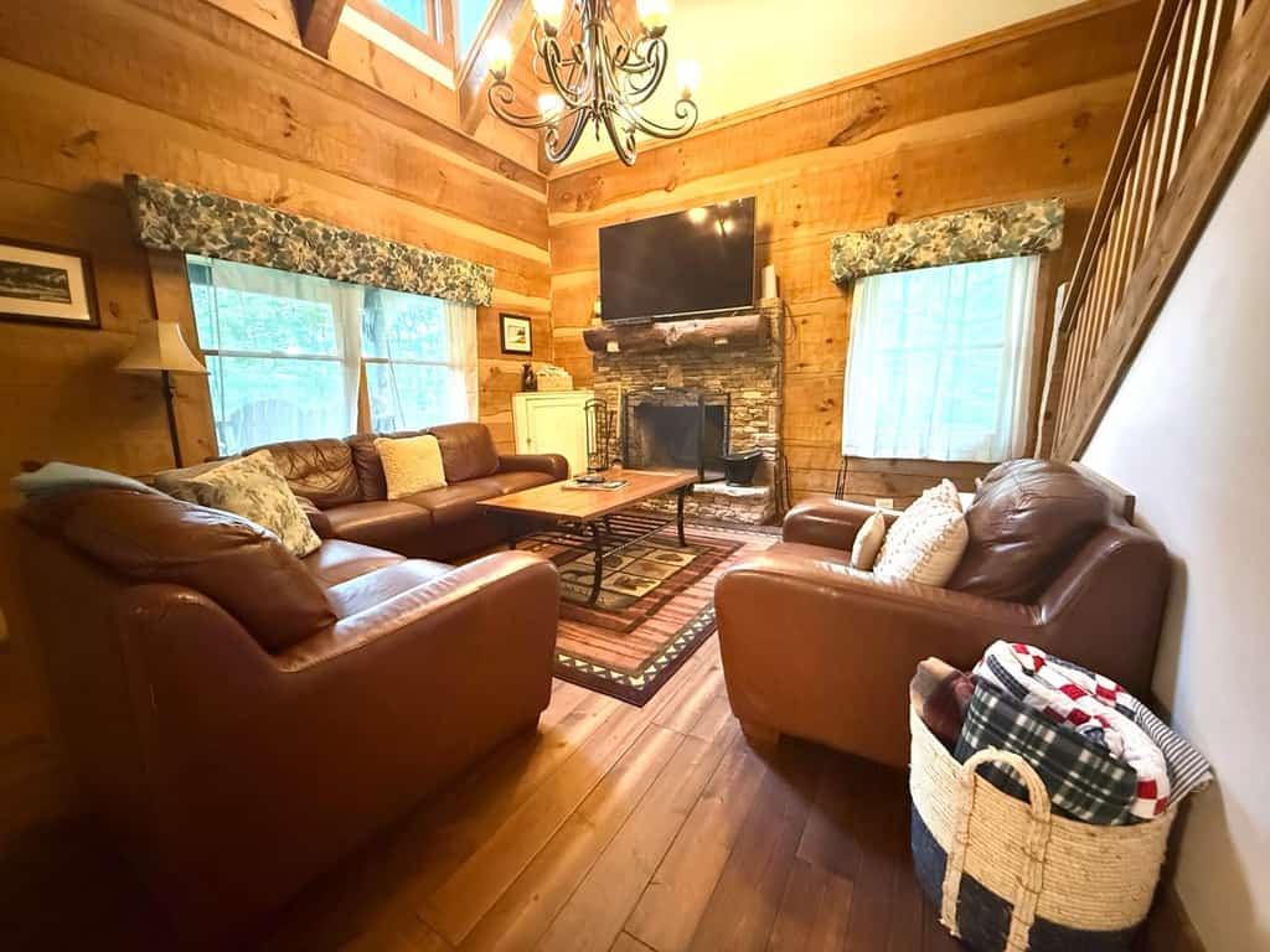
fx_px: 514
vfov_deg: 85.7
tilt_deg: -8.9
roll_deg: +1.1
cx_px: 635
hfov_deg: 102.1
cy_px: 476
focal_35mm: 14
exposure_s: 1/40
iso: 1600
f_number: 2.2
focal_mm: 2.2
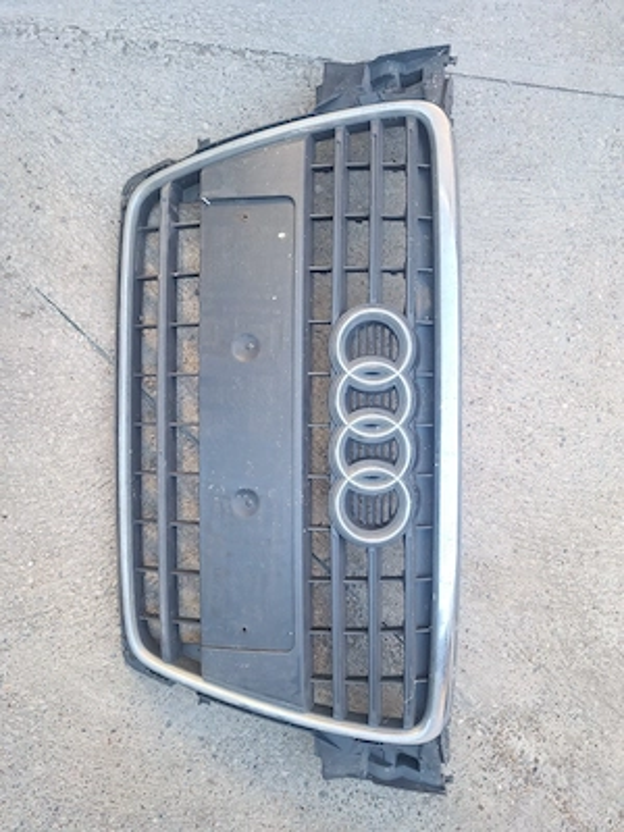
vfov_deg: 73.9
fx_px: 553
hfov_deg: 58.9
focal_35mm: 23
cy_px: 416
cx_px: 312
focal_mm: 5.54
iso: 25
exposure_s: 1/100
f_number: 1.8
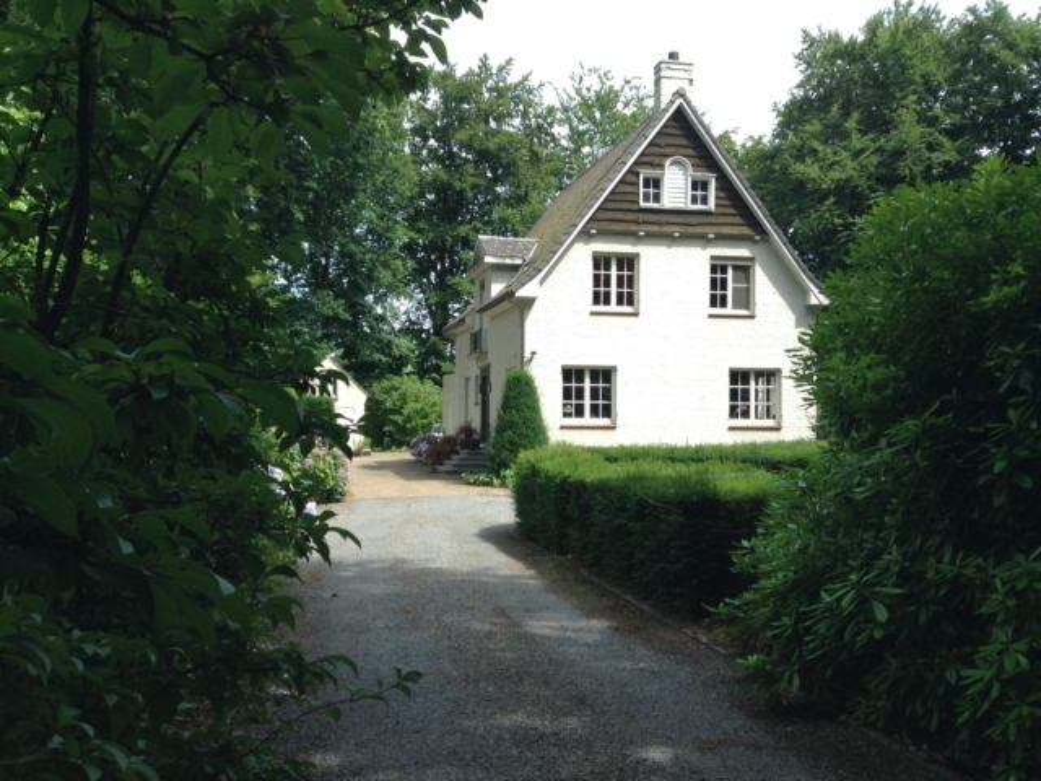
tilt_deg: -3.9
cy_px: 390
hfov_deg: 55.4
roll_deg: -0.6
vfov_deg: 42.9
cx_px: 520
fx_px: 992
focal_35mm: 33
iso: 25
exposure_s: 1/331
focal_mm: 3.3
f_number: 2.4
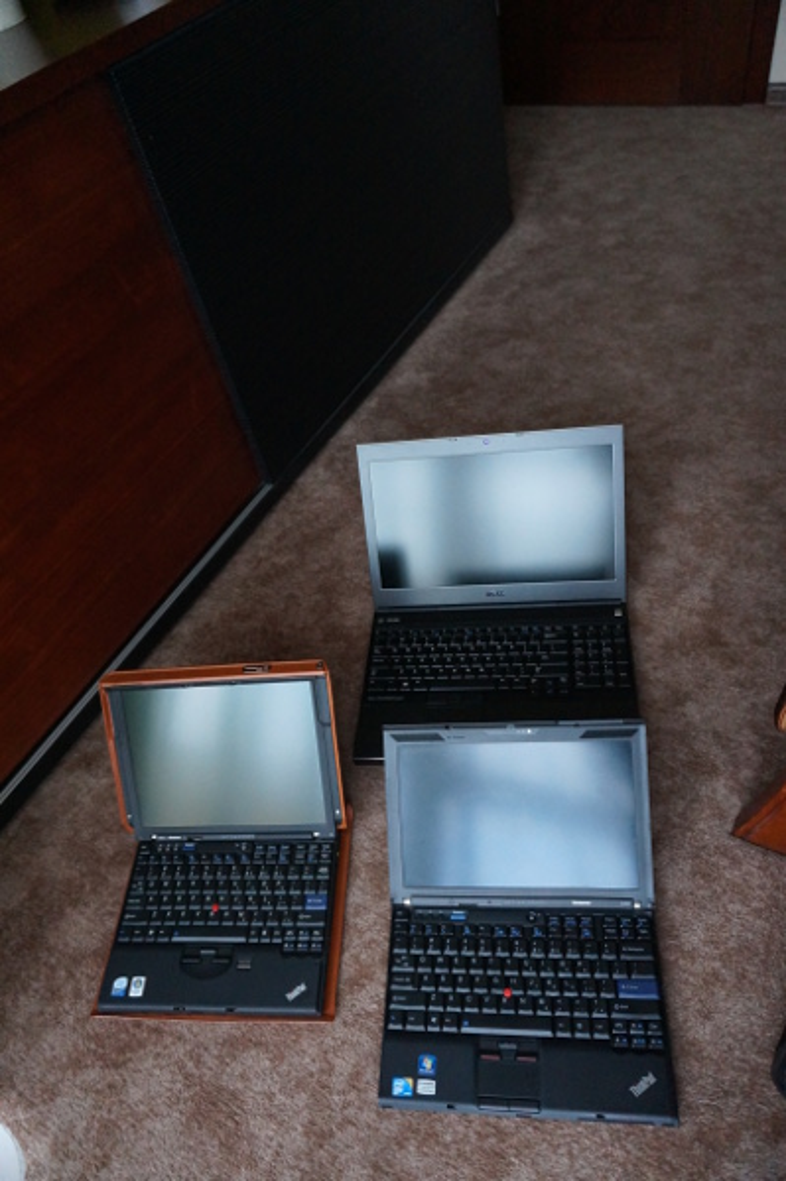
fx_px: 787
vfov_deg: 73.8
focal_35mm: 24
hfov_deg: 53.1
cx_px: 393
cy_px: 590
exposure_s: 1/125
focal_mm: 16
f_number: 3.5
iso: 3200
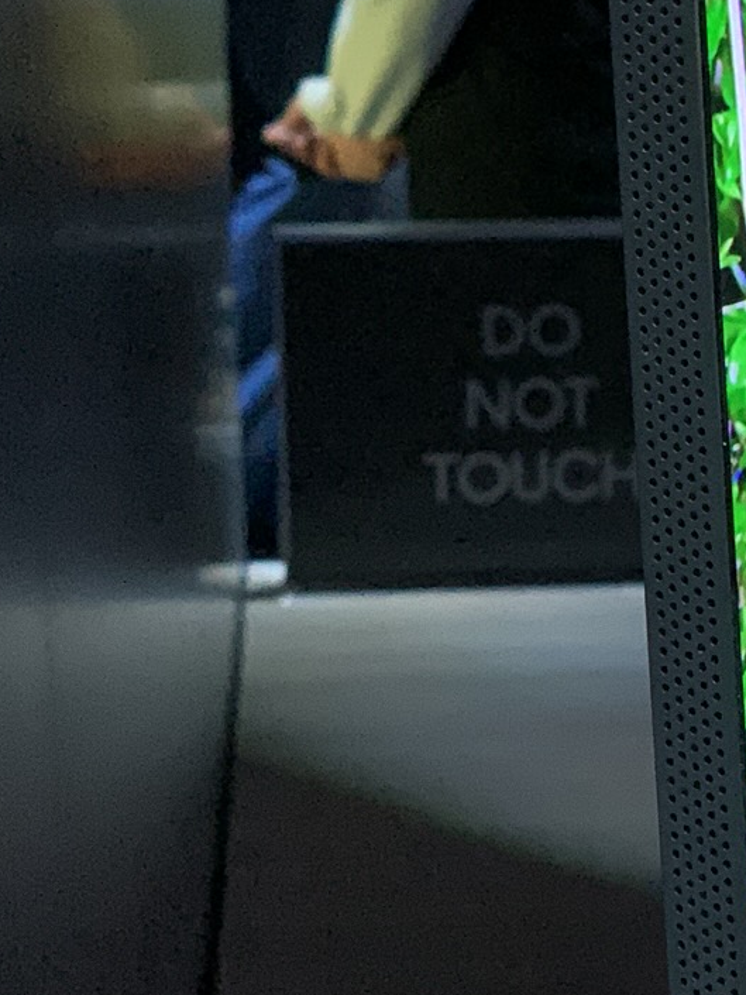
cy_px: 226
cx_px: 802
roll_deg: +0.8
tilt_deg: -11.1
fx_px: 4338
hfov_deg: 9.7
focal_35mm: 151
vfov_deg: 13.0
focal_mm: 6
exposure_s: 1/60
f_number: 2.4
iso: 160
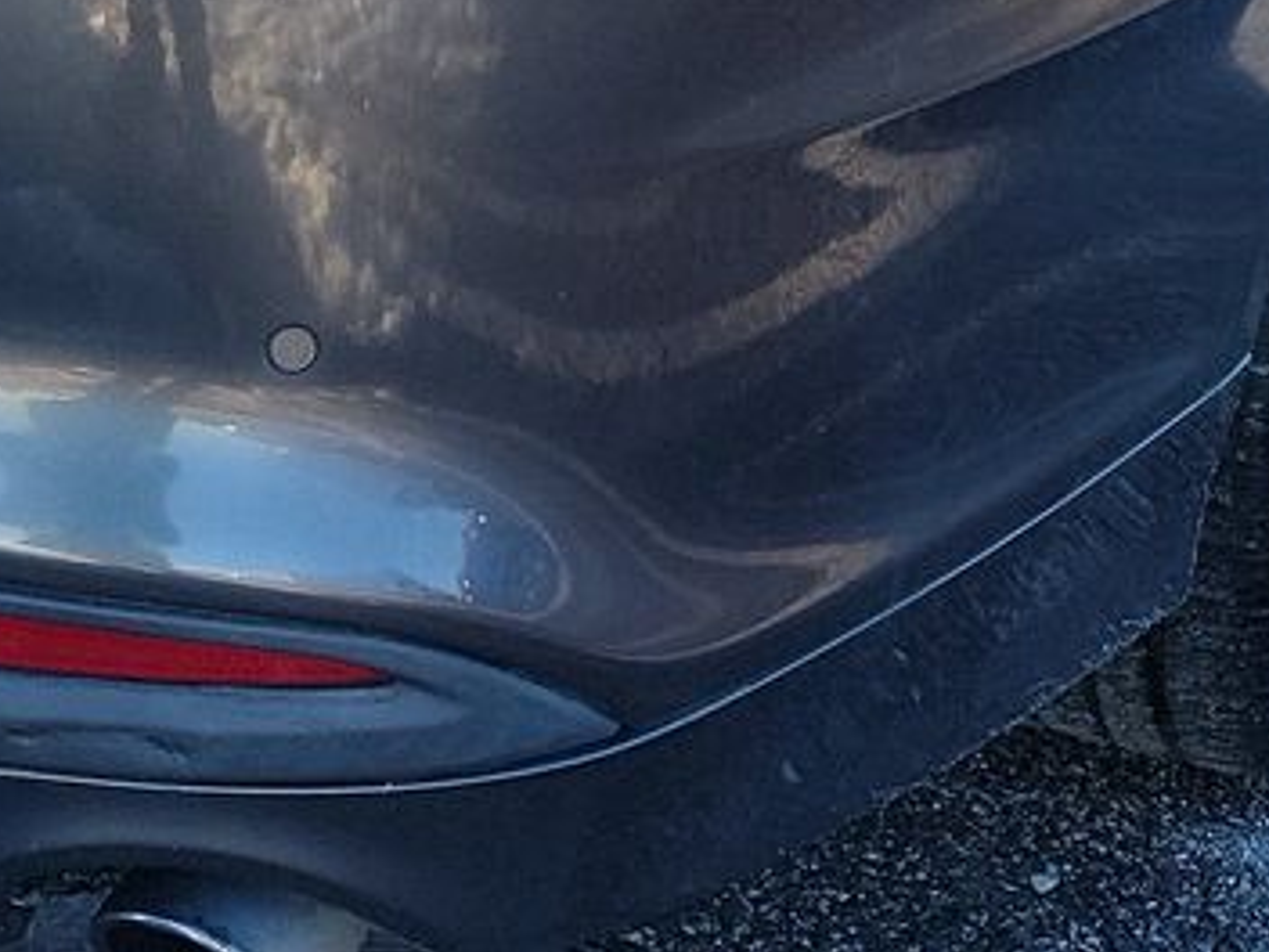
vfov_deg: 12.5
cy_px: -689
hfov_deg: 17.4
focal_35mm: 109
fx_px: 3996
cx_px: -173
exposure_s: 1/239
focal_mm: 6.7
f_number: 1.8
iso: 50
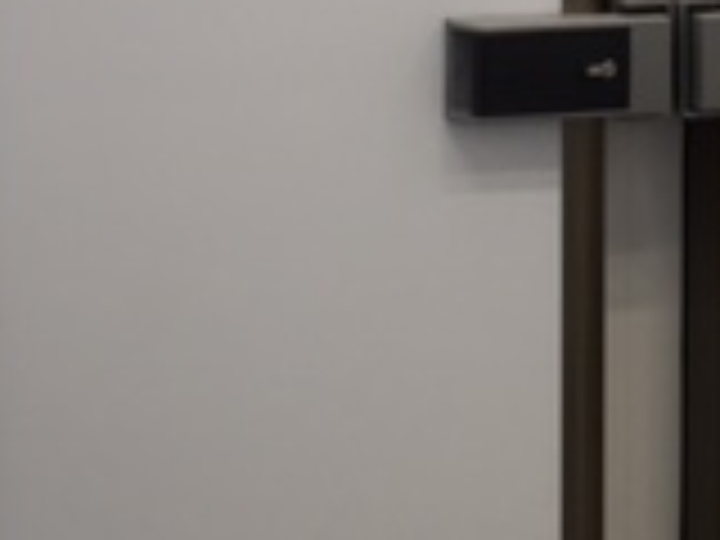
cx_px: 896
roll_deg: -0.4
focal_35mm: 116
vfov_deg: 12.5
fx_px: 2413
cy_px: -63
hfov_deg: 16.2
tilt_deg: -3.5
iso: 25
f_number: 2.2
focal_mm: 4.15
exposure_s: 1/50
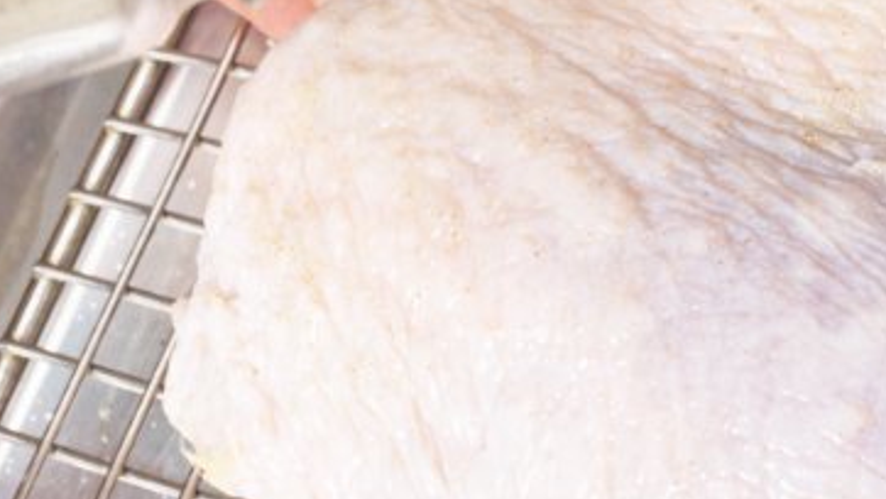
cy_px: 48
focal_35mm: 113
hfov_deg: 18.9
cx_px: 568
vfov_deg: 10.7
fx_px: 2650
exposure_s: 1/320
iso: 1000
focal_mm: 32.5
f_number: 13
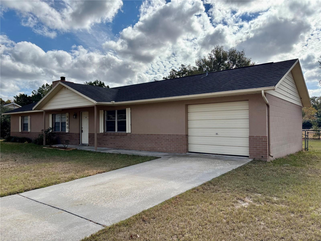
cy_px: 120
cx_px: 160
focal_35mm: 26
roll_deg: +0.2
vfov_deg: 53.1
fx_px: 241
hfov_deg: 67.3
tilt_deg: +0.1
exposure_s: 1/4630
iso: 50
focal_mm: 5.96
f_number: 1.6
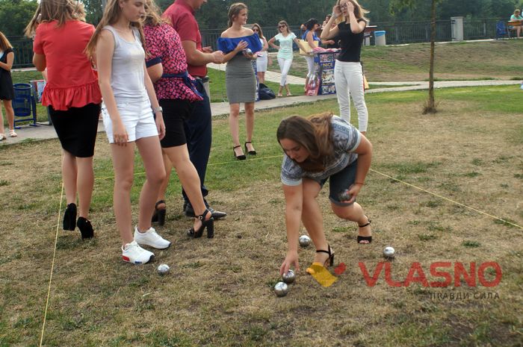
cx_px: 262
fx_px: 566
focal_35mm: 39
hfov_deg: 49.6
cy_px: 174
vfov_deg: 34.1
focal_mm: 26
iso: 100
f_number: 6.3
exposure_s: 1/125
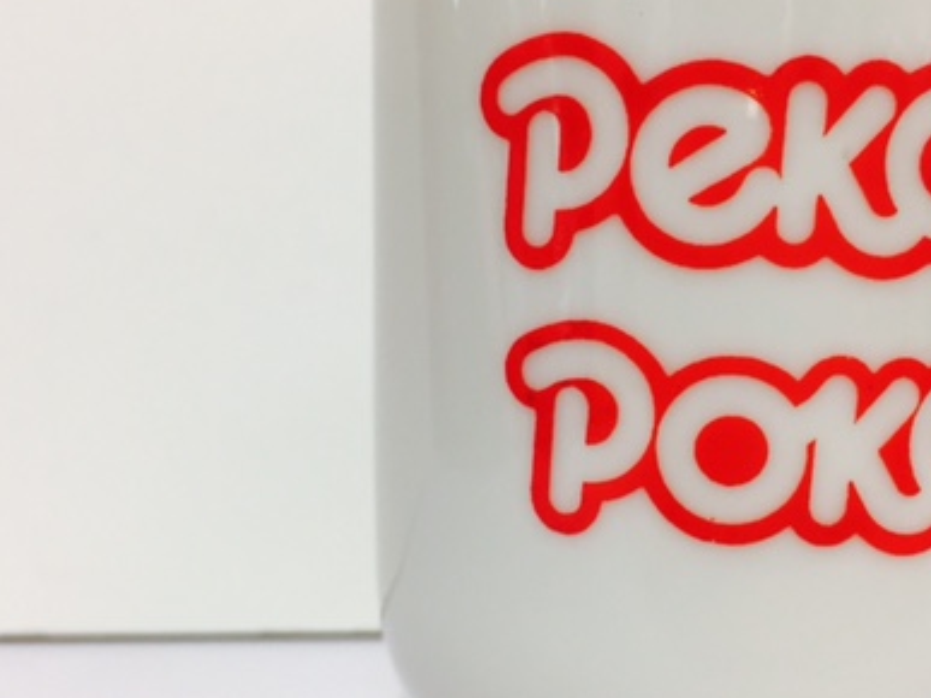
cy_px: 344
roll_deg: -1.7
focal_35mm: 48
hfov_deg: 39.5
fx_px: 1291
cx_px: 548
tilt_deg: -0.8
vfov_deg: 30.2
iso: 80
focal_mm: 4.15
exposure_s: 1/33
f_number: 2.2
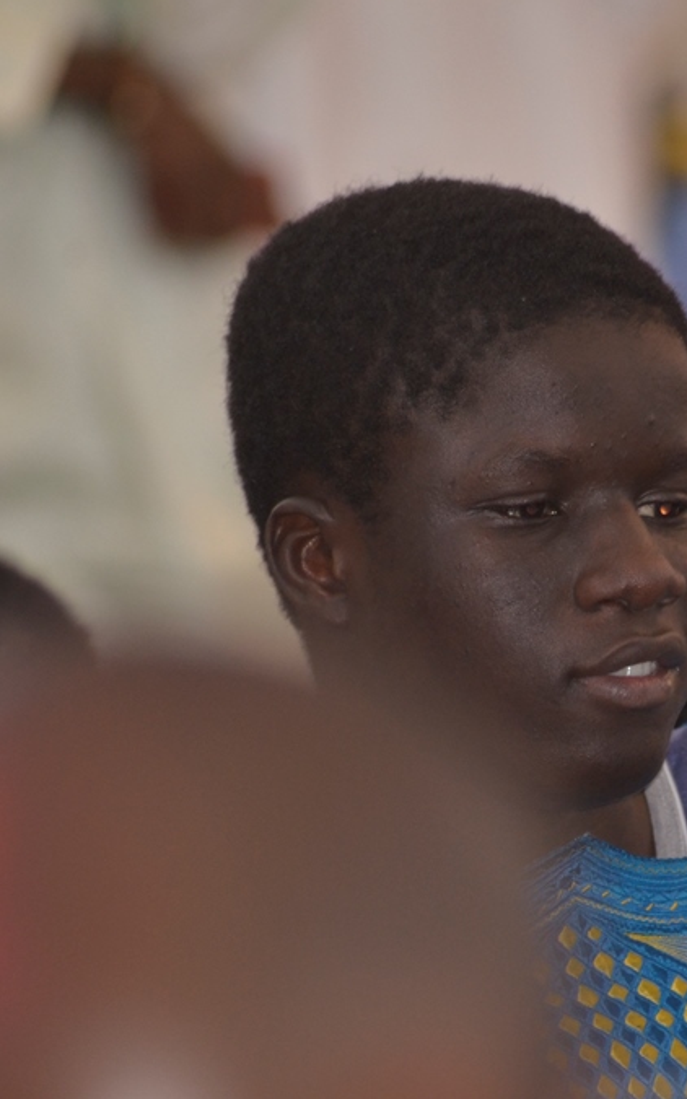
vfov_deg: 3.0
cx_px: 768
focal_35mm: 694
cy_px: 550
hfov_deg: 1.9
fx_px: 20786
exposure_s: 1/50
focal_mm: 300
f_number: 5.6
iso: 640
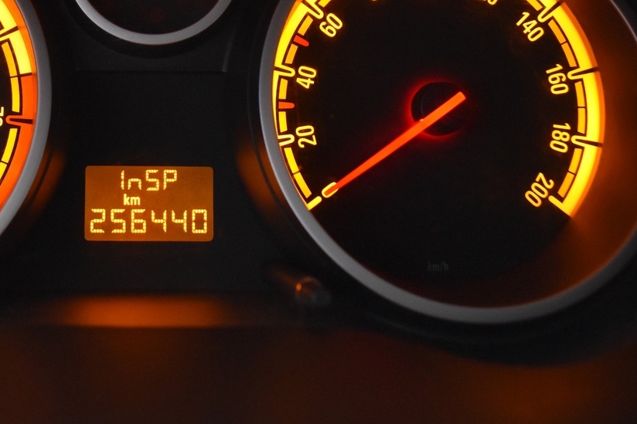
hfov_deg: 33.0
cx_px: 129
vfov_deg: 22.6
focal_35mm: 59
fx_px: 1044
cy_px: 67
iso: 2000
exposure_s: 1/30
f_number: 3.5
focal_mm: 20
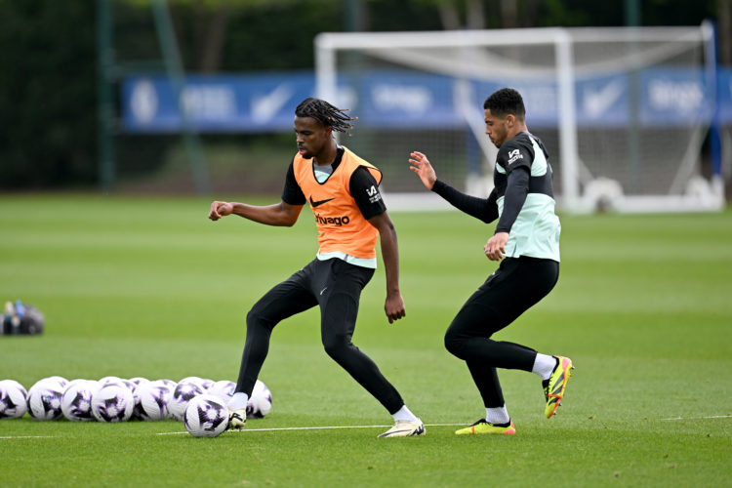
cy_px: 244
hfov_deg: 5.2
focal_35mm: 400
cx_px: 366
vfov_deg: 3.4
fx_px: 8133
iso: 400
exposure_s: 1/3200
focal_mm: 400
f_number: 2.8
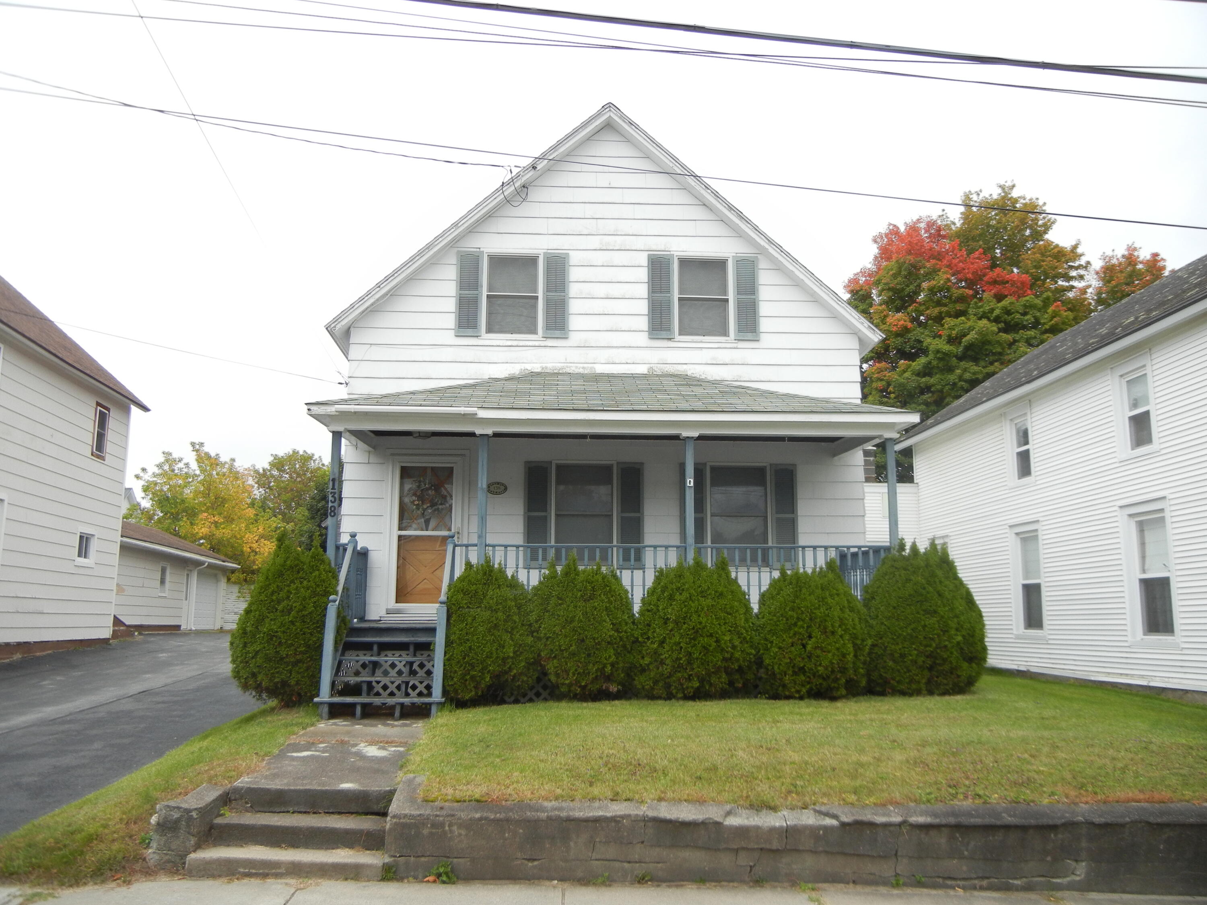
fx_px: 1046
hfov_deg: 60.0
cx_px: 604
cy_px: 452
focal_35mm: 30
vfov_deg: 46.8
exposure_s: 1/312
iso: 160
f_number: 3.5
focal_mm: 5.4
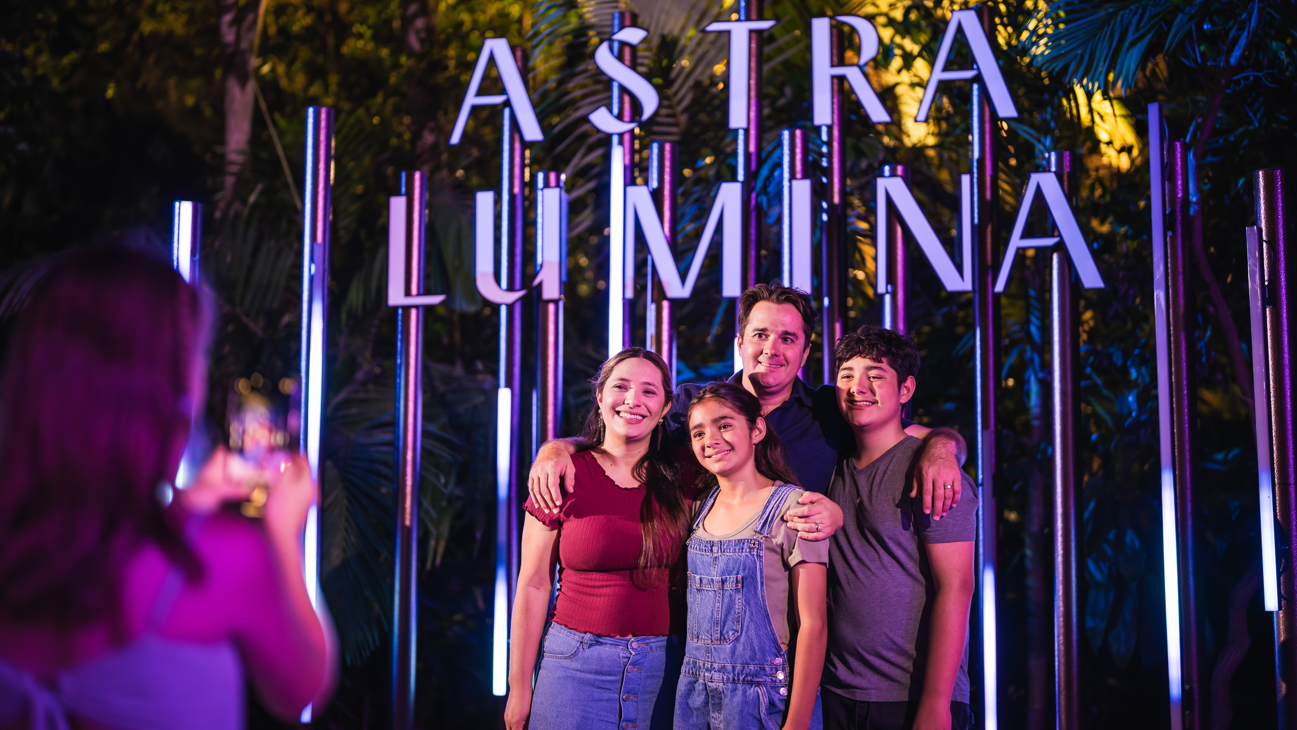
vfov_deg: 22.6
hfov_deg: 39.2
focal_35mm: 53
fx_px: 1823
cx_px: 645
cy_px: 328
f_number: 1.2
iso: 100
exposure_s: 1/60
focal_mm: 50
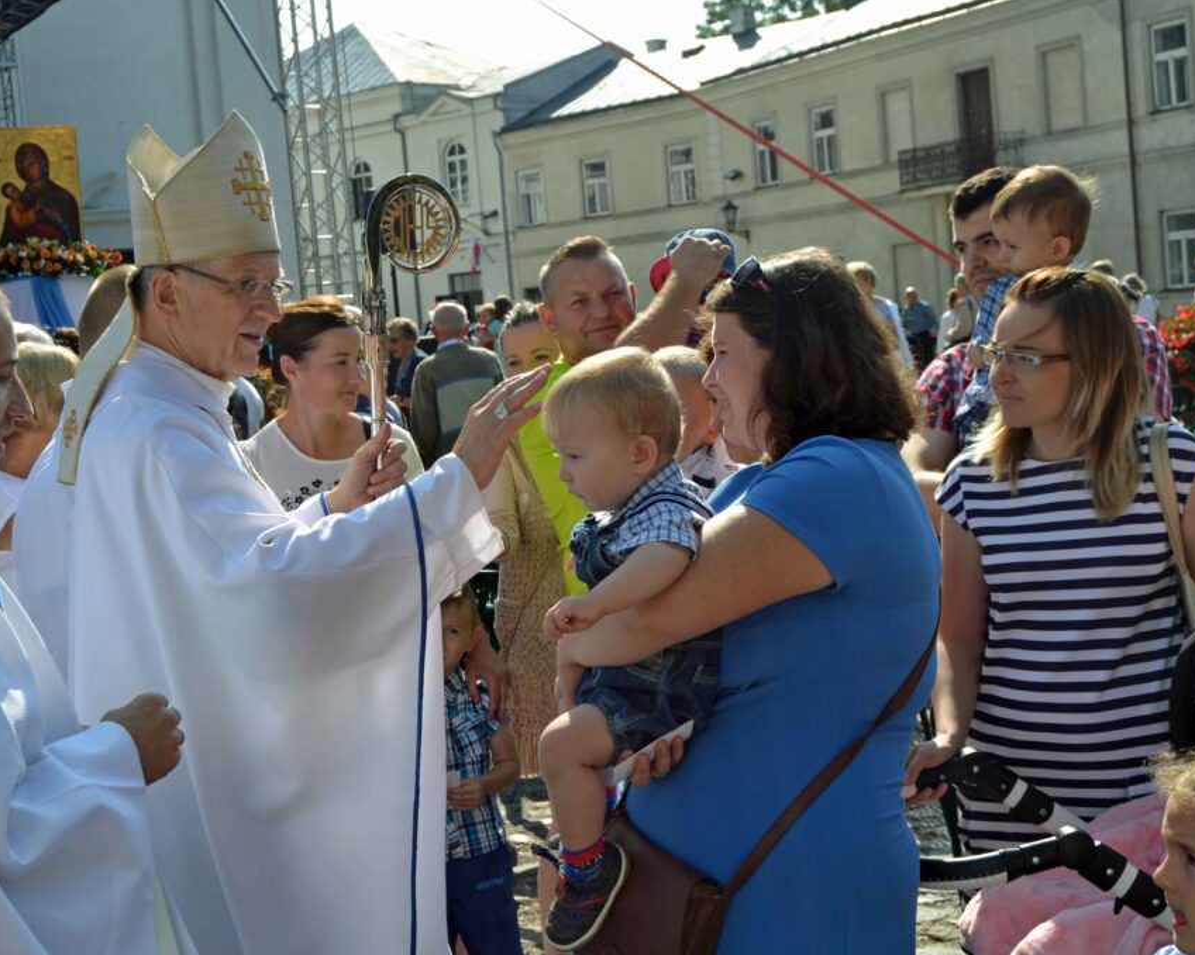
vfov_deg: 29.7
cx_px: 559
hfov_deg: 36.6
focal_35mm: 51
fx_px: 1803
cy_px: 478
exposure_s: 1/250
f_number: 8
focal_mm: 30
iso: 100
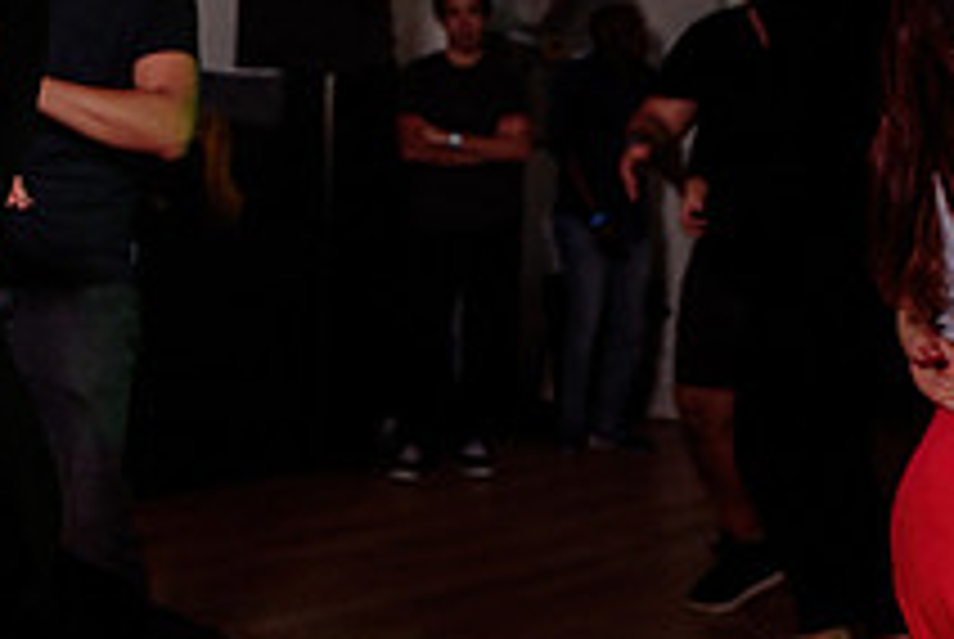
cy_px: 84
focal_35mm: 75
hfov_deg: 25.3
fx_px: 1990
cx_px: -50
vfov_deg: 18.0
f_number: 2.8
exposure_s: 1/60
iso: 800
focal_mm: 24
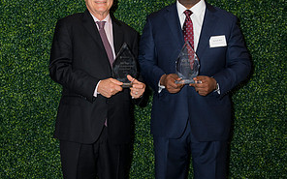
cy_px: 89
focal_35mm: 62
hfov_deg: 33.0
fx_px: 485
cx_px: 144
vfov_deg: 21.0
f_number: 5
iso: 400
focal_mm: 40
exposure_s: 1/160
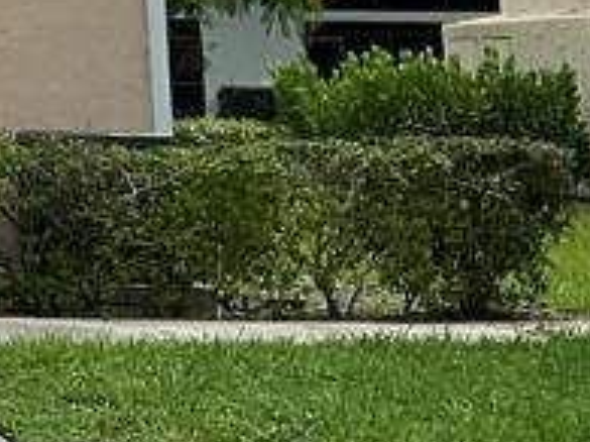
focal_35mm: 143
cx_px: -708
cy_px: -381
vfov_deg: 9.8
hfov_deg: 11.8
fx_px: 2436
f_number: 1.8
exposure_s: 1/2667
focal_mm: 3
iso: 25
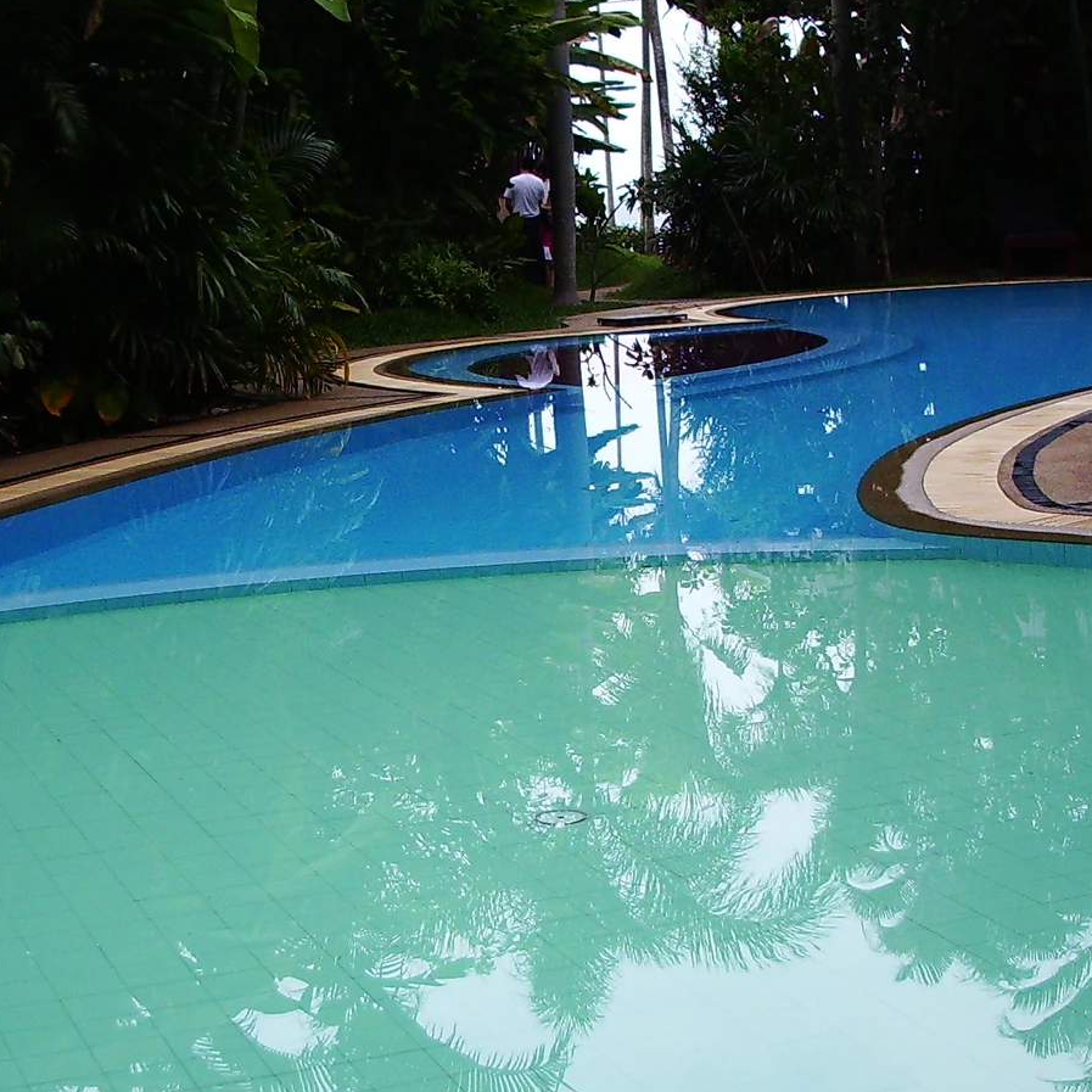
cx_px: 449
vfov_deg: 25.0
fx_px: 2463
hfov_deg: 25.0
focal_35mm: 69
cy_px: 547
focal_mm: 5.8
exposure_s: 1/160
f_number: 2.6
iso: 80
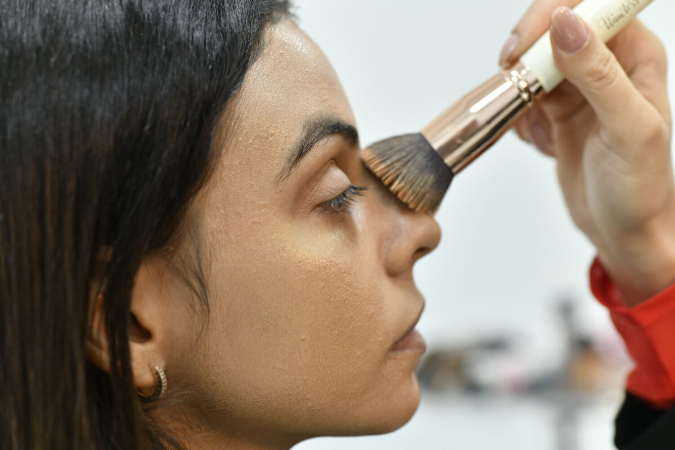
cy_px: 225
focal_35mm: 60
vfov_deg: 22.6
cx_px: 338
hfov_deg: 33.4
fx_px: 1125
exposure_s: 1/125
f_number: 4.5
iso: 800
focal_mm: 60
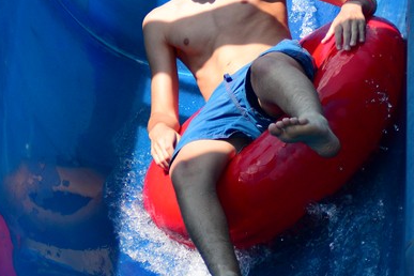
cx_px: 243
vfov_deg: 4.9
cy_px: 33
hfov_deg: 7.4
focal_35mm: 278
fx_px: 3197
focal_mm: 70
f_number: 4
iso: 250
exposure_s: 1/1250
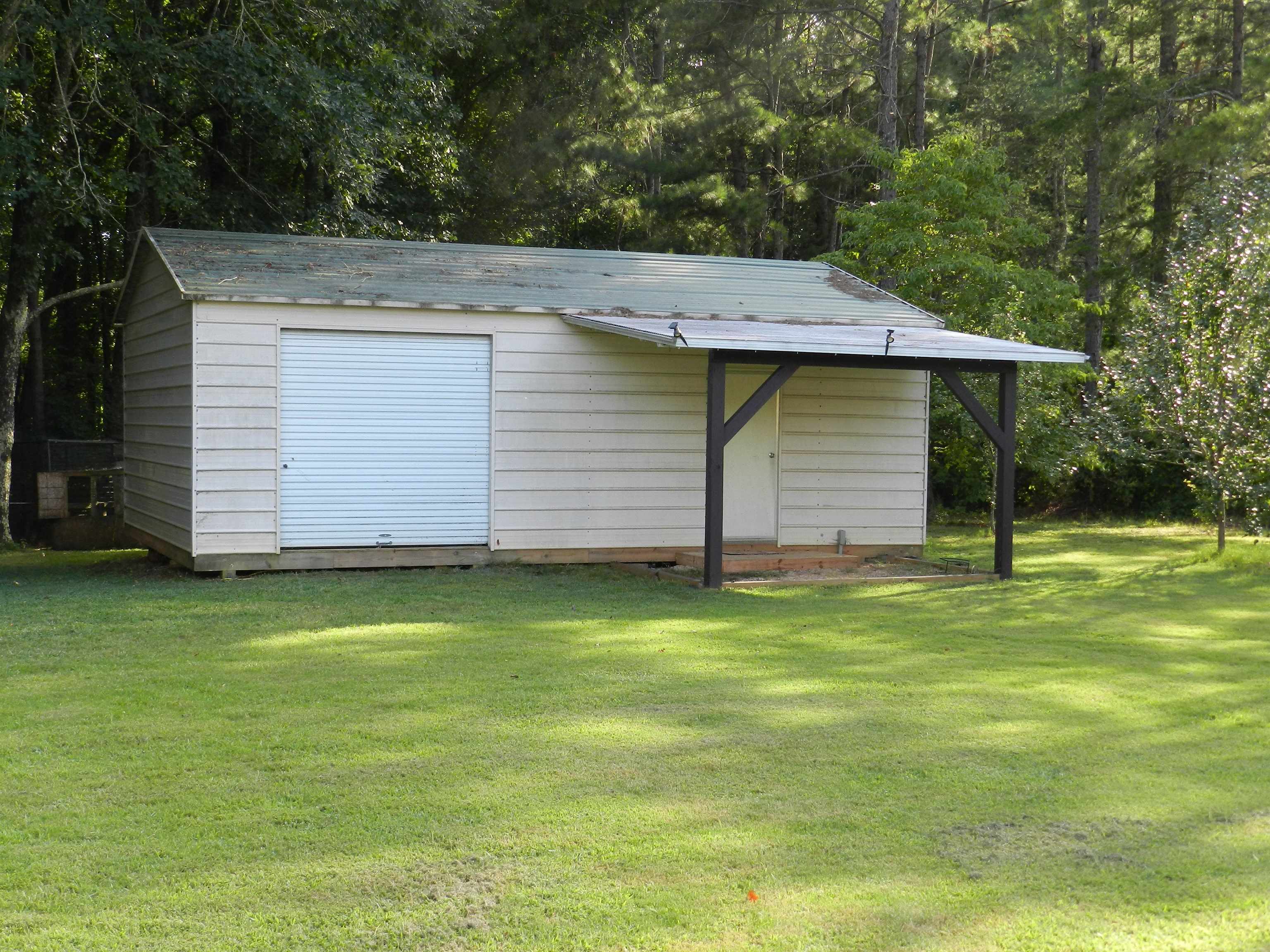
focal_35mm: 46
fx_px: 1688
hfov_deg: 41.2
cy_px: 476
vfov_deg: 31.5
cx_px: 635
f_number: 4.2
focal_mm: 8.1
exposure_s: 1/125
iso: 160
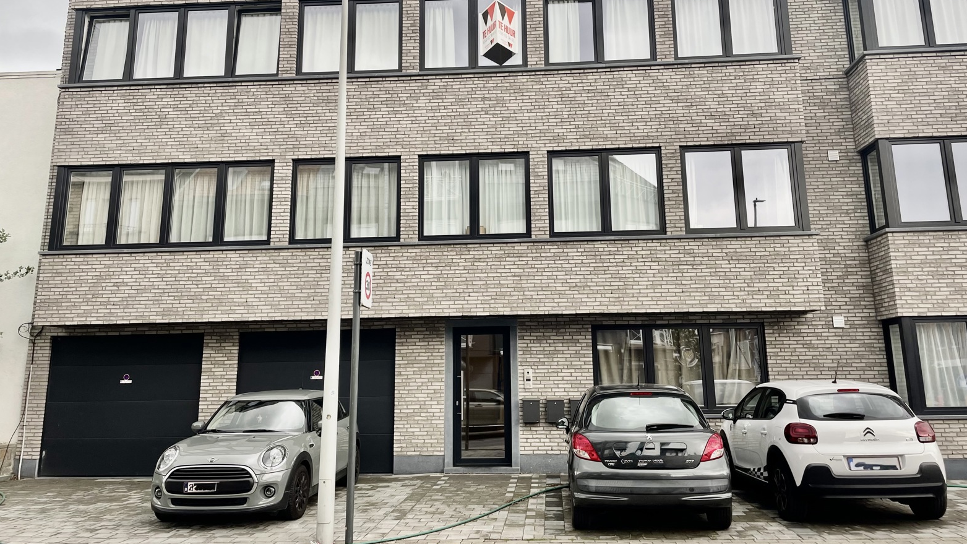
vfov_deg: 40.0
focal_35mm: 29
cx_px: 494
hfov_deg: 66.1
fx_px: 744
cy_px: 219
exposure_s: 1/280
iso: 32
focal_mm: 4.2
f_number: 1.6
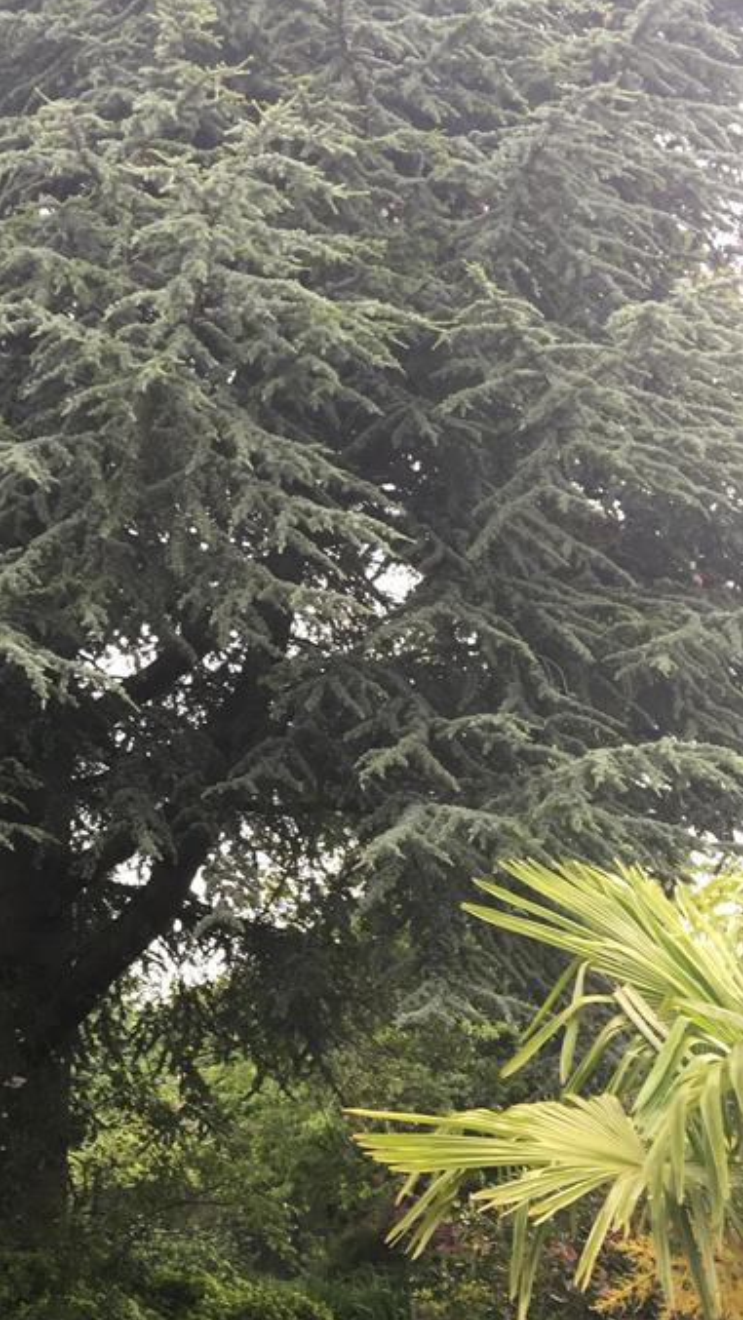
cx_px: 33
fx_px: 1961
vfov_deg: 37.2
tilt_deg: +15.8
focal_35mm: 56
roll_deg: -1.3
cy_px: 745
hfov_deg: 20.9
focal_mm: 4.15
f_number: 2.2
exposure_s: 1/100
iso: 40
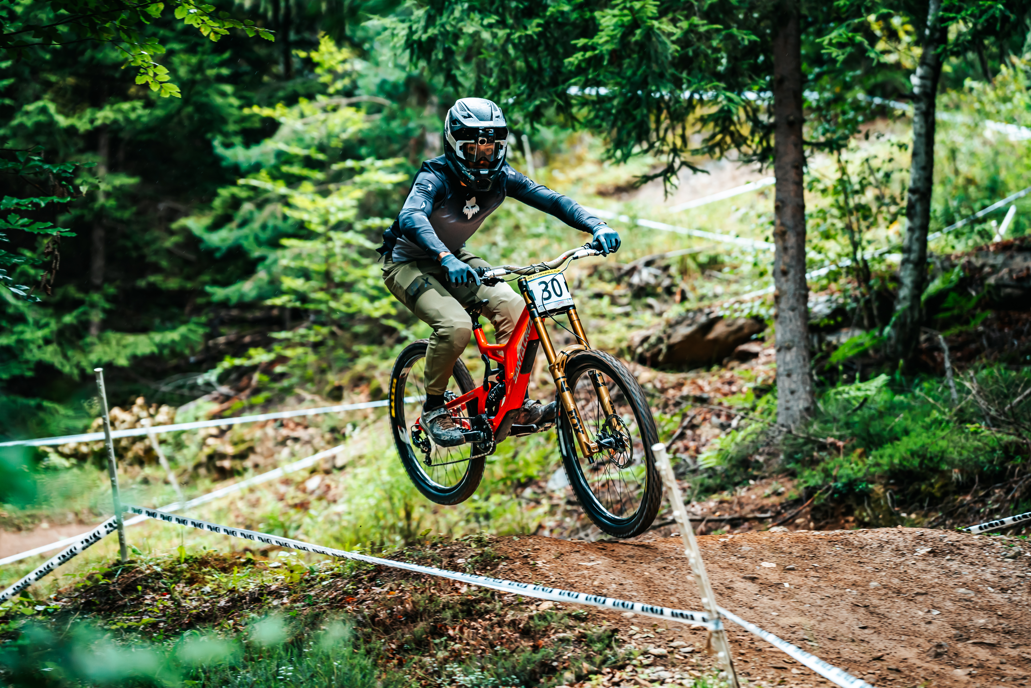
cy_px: 344
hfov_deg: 15.9
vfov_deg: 10.6
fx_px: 3694
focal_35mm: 129
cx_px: 516
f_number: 3.2
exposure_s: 1/400
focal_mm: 129
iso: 800
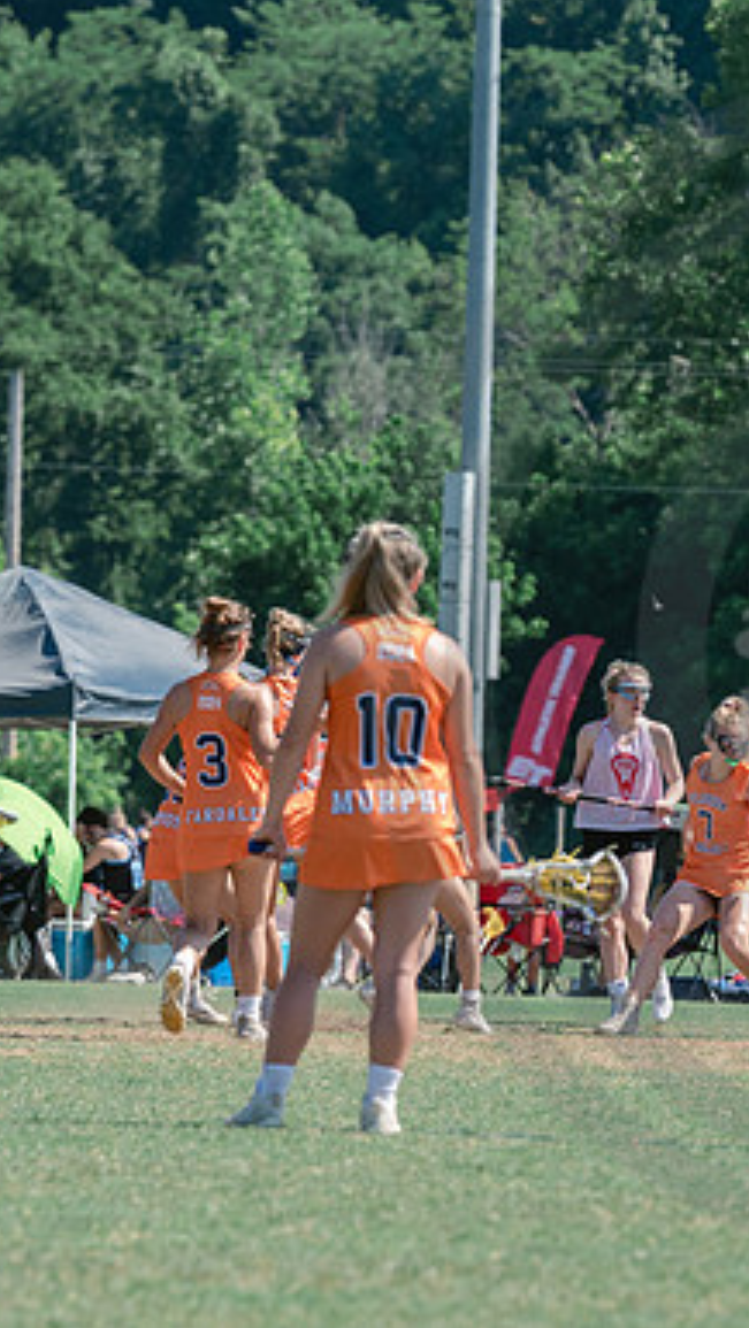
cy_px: 841
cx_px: 859
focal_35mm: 450
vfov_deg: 4.8
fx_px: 15864
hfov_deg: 2.7
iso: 400
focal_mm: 200
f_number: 5
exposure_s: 1/1600
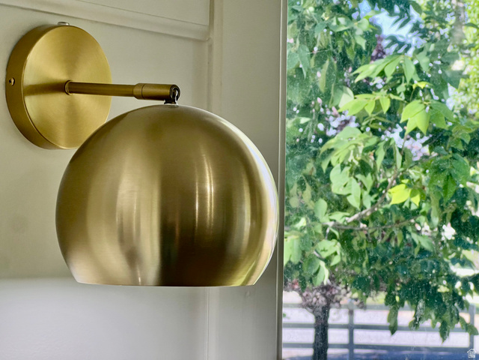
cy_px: 180
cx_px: 240
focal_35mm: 77
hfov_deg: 25.3
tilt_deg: +2.9
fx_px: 1065
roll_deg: -0.7
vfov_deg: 19.1
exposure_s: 1/120
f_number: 2.8
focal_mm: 9
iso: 50
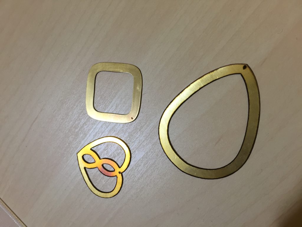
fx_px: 253
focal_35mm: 29
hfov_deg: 61.7
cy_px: 114
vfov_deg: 48.2
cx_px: 151
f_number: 2.2
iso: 80
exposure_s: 1/30
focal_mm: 4.15
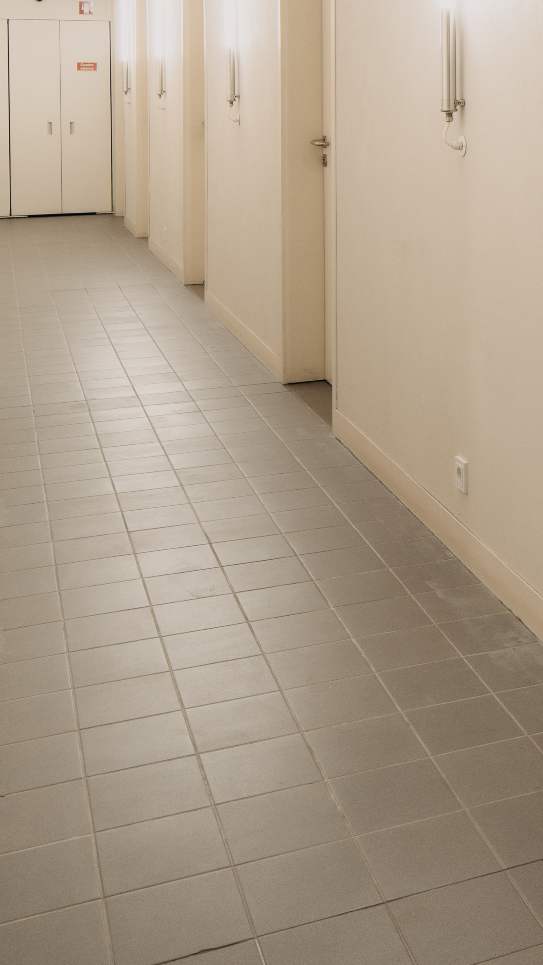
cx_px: 582
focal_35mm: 50
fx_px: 1280
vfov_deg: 38.5
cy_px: 97
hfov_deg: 22.7
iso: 200
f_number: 9
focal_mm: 19
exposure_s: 1/5
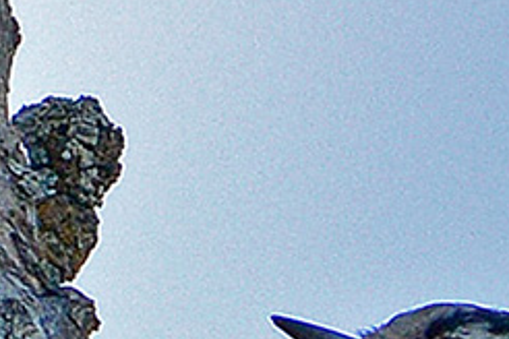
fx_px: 28997
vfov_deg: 0.7
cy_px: 633
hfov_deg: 1.0
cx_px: -230
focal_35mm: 2051
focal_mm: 480
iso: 200
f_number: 5.6
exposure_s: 1/1250
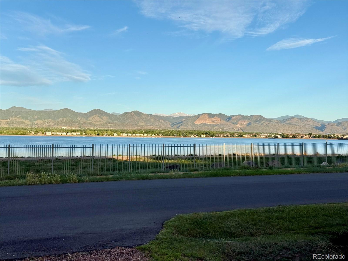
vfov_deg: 30.3
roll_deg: -0.8
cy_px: 130
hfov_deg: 39.7
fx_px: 483
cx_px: 174
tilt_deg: +0.4
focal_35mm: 48
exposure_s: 1/2865
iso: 64
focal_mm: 6.76
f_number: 1.78
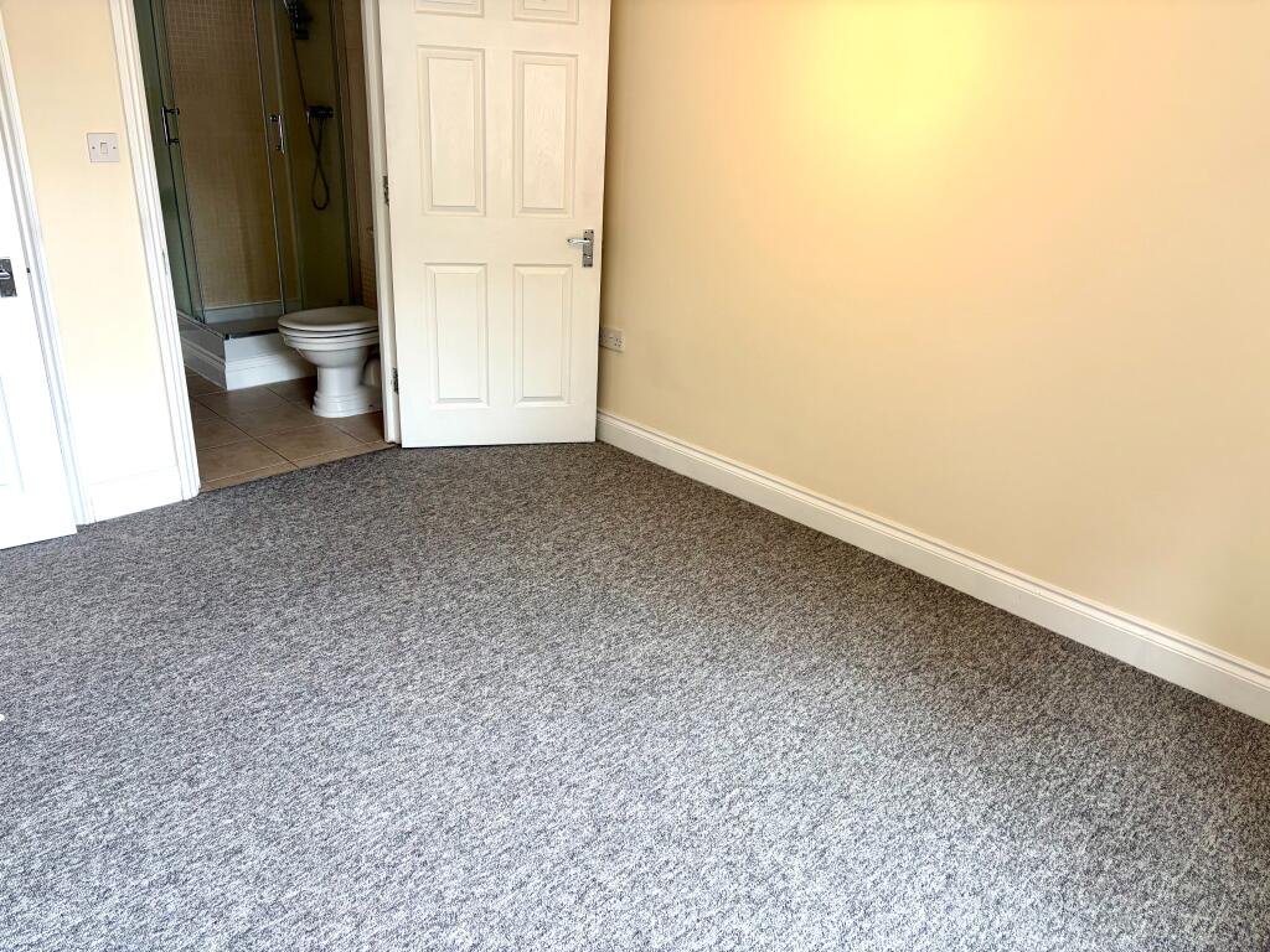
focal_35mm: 26
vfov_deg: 53.1
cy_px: 476
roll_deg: -3.0
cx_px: 635
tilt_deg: -22.0
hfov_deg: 67.3
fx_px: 954
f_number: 1.6
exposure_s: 1/100
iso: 64
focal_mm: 5.96
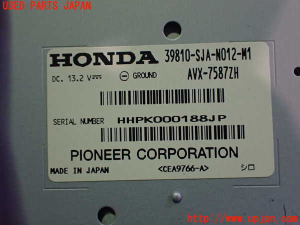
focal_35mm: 36
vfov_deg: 39.7
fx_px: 312
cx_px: 150
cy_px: 112
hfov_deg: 51.4
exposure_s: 1/125
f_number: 2.5
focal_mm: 6.37
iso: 800
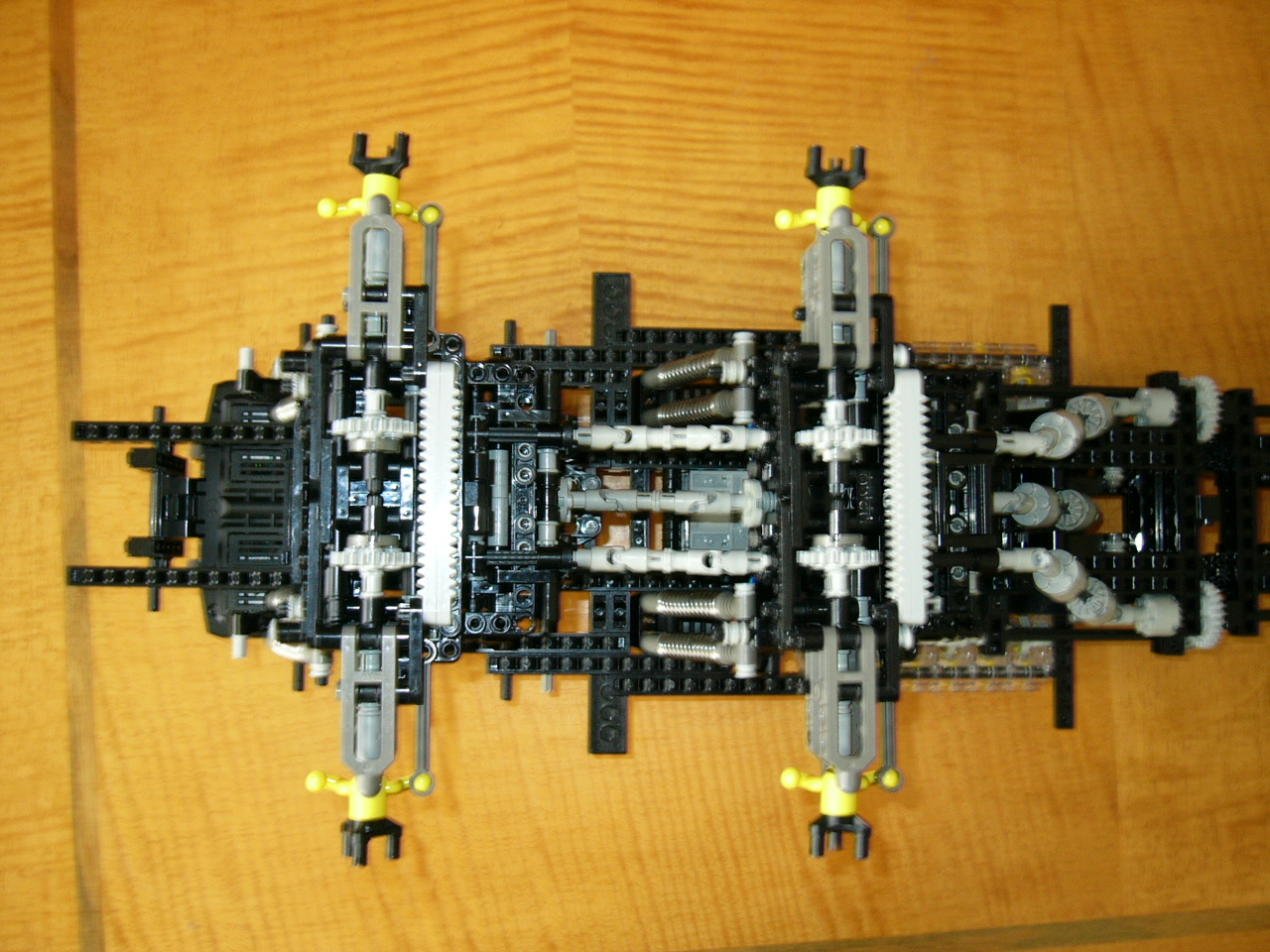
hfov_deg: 52.6
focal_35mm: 35
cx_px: 635
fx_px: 1284
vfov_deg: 40.7
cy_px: 476
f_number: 2.8
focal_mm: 5.8
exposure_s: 1/1.6
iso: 100
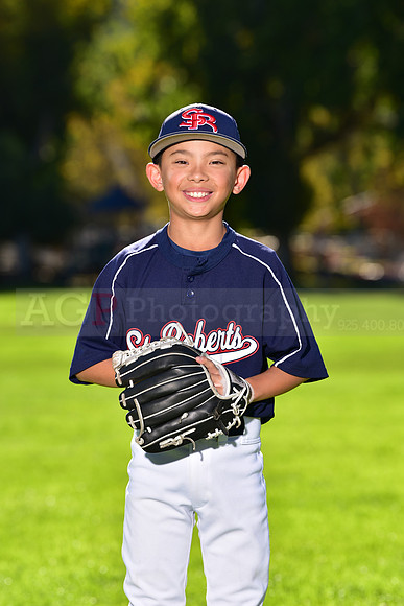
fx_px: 3196
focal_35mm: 190
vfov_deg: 10.8
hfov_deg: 7.2
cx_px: 202
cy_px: 303
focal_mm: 190
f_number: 5.6
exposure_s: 1/250
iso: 80
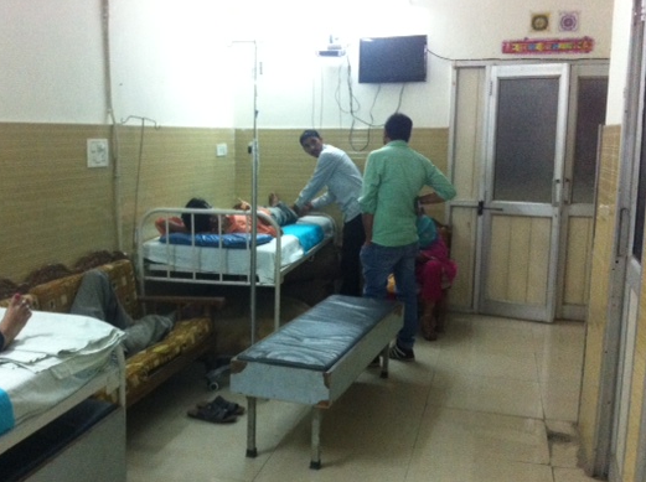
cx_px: 254
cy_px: 264
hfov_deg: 43.7
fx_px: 801
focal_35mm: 43
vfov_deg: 33.5
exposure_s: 1/17
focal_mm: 3.85
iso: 400
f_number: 2.8
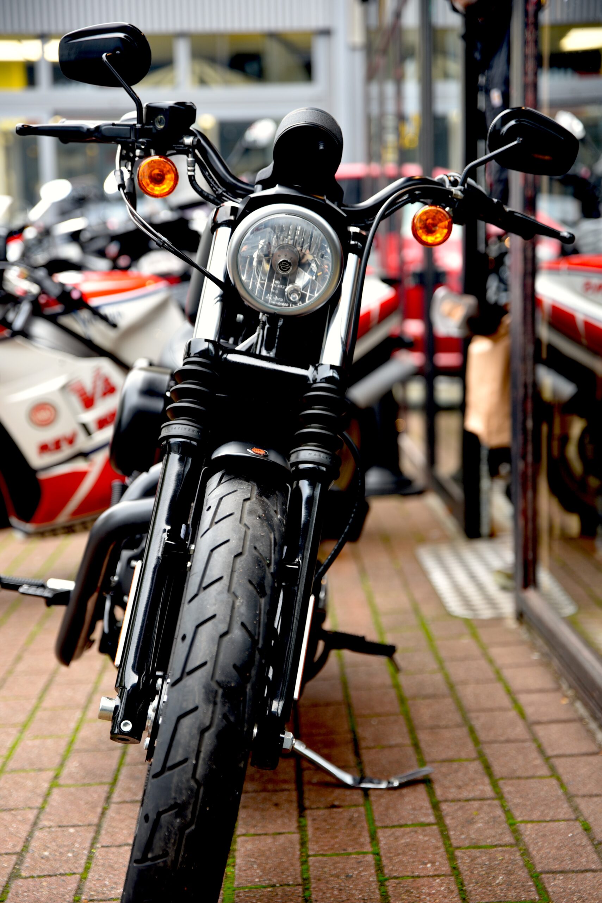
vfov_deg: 28.8
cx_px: 301
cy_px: 452
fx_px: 1754
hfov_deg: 19.5
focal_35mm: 70
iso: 200
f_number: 2.8
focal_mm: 70
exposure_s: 1/60
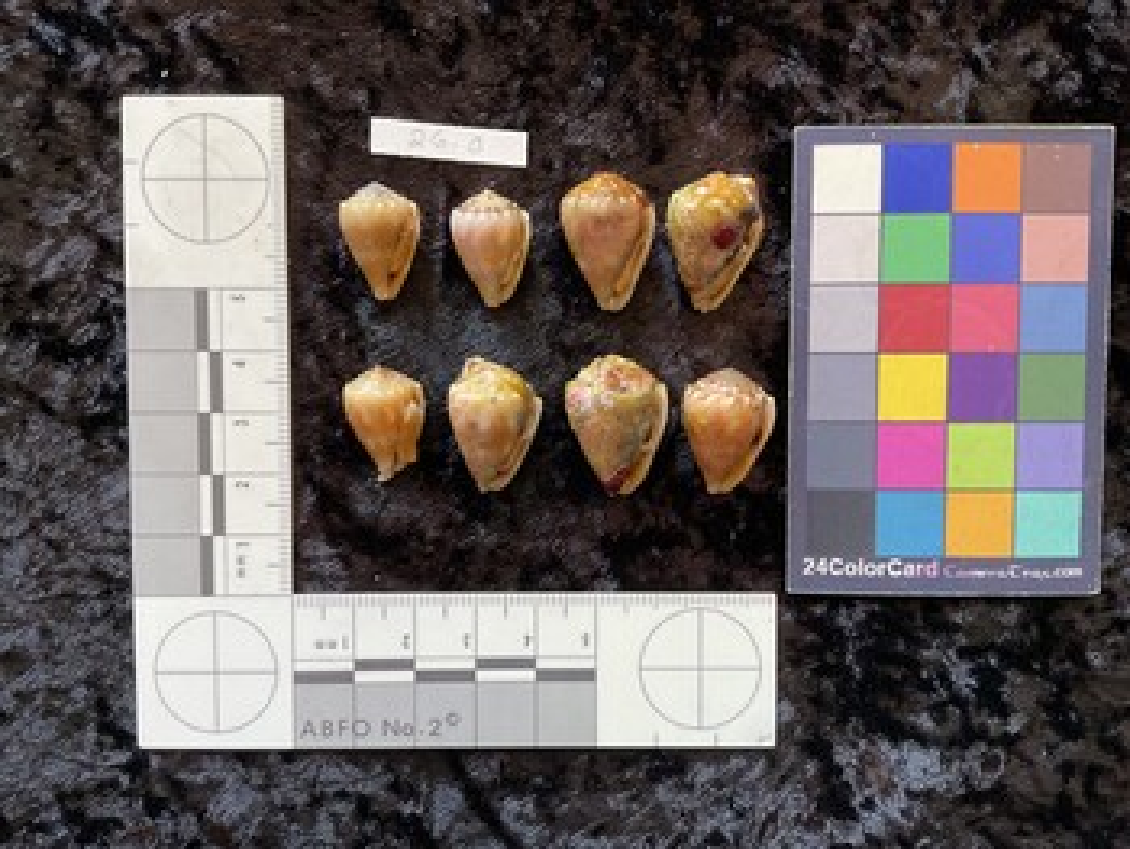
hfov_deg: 61.6
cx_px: 565
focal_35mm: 29
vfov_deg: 48.3
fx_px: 947
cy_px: 424
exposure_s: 1/60
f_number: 1.8
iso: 64
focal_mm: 3
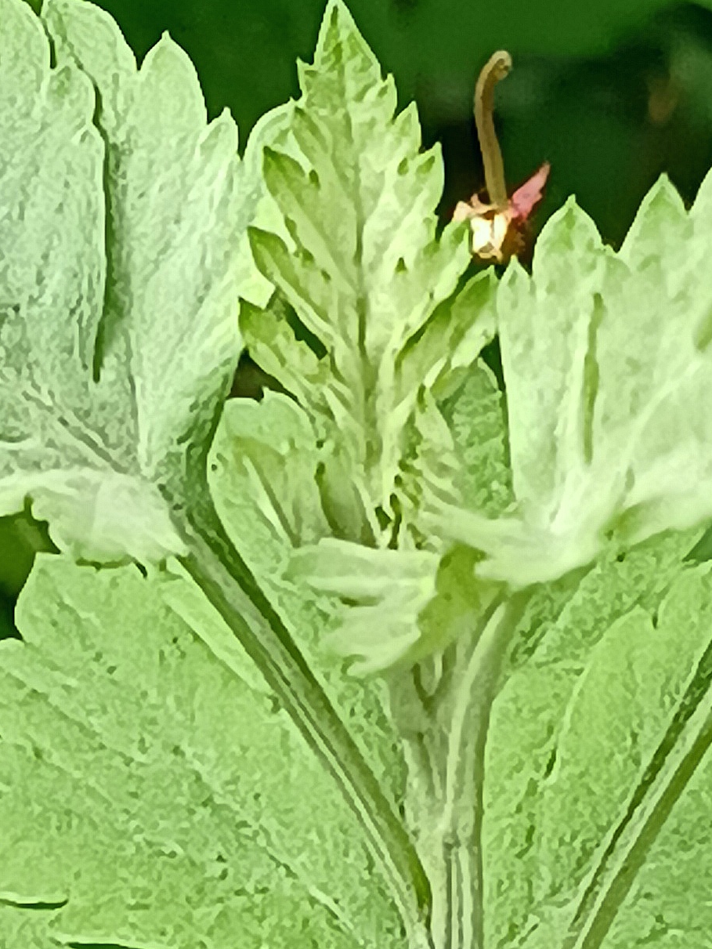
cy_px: 1077
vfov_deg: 8.8
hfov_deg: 6.7
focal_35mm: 223
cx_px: 487
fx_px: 6112
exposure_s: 1/50
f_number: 1.9
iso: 153
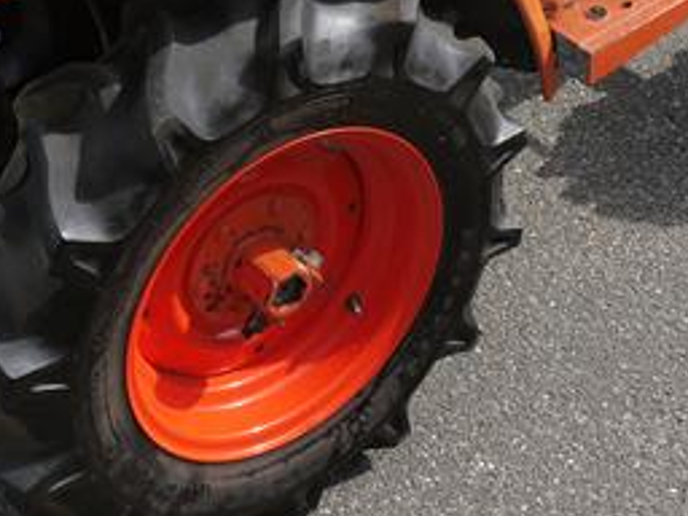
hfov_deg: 26.0
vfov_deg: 18.9
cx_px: 371
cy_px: -54
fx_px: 1491
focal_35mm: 75
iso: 100
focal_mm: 15
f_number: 7.1
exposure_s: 1/500
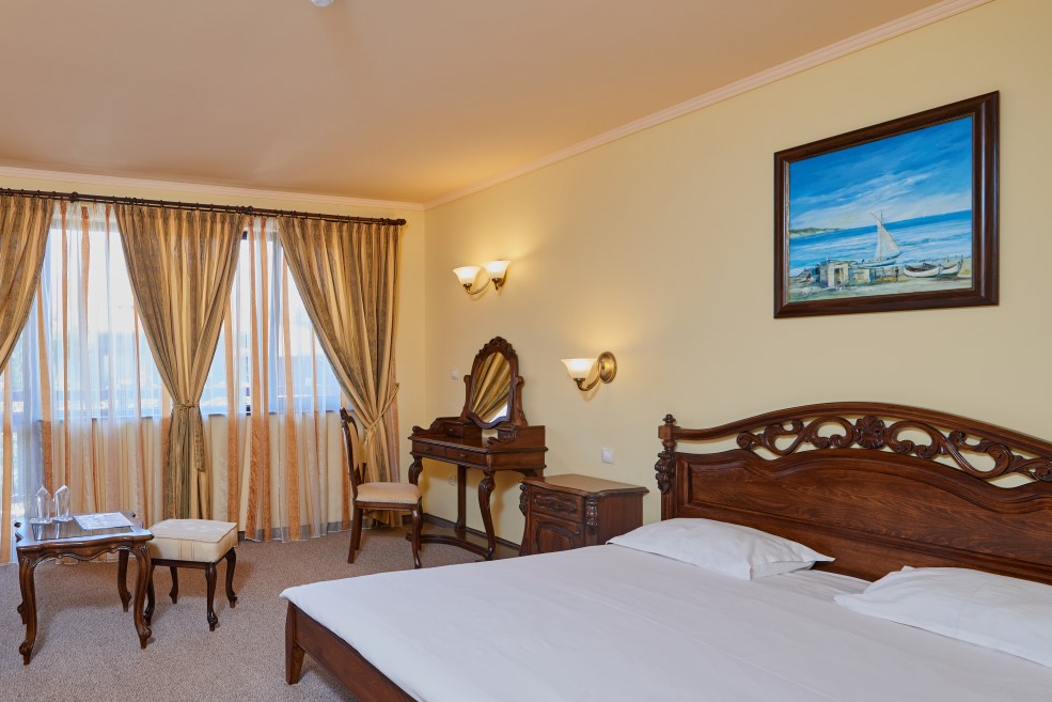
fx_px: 672
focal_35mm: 23
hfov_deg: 70.5
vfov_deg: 54.7
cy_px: 421
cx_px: 251
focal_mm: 14
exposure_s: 1/100
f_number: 4.5
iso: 500
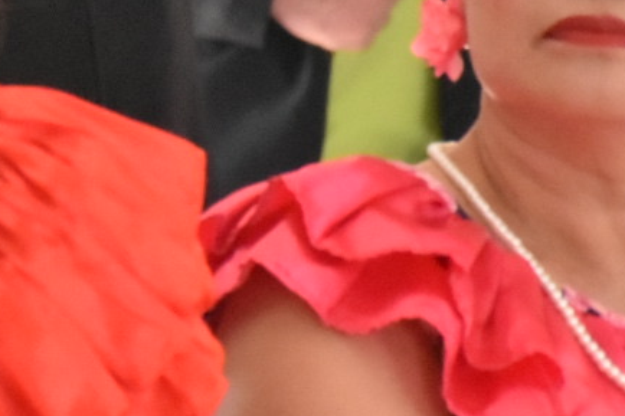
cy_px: 36
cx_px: -99
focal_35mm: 784
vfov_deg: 1.8
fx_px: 13605
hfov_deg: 2.6
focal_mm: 140
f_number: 5.6
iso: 4000
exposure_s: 1/250
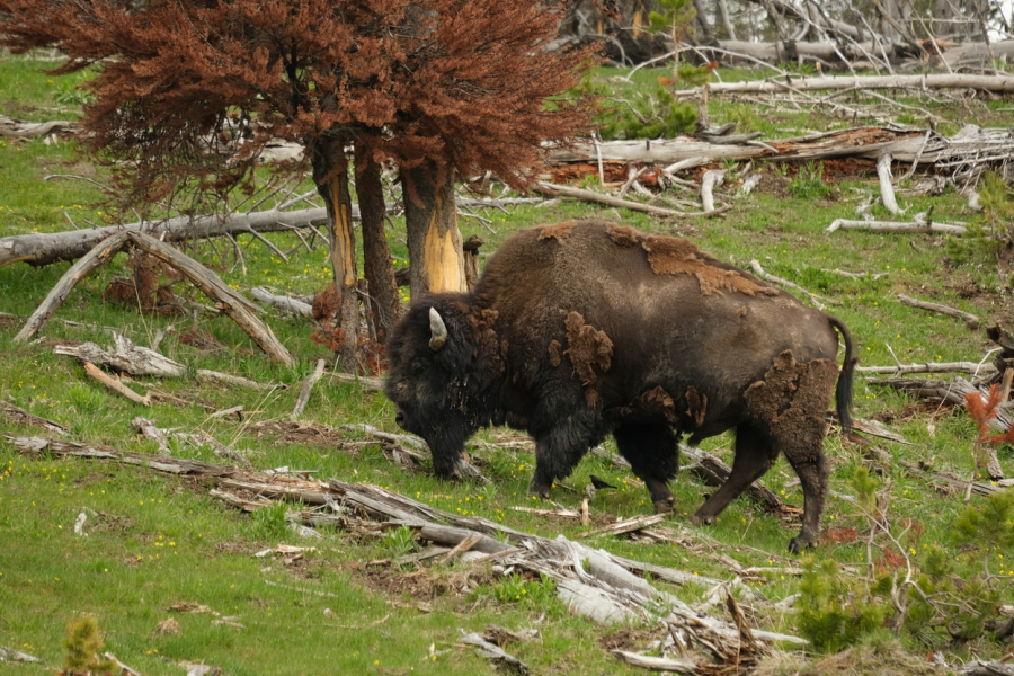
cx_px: 507
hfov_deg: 6.9
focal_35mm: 300
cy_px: 338
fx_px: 8449
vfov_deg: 4.6
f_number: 5.6
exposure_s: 1/110
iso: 160
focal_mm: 200
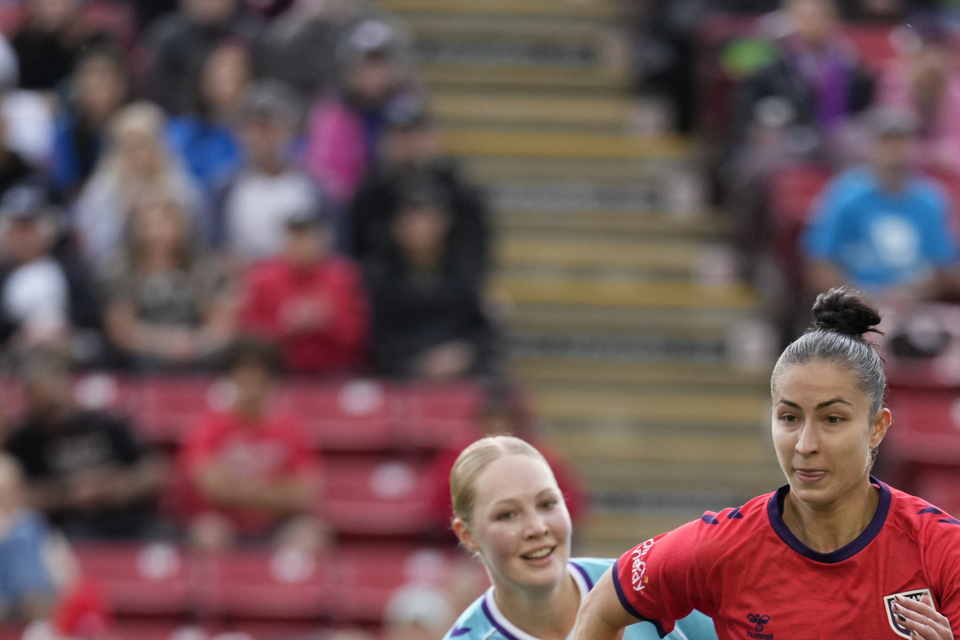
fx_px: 25011
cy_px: 705
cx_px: 675
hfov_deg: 2.2
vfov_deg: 1.5
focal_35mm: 938
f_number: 4.5
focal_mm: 400
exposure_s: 1/1000
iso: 1250
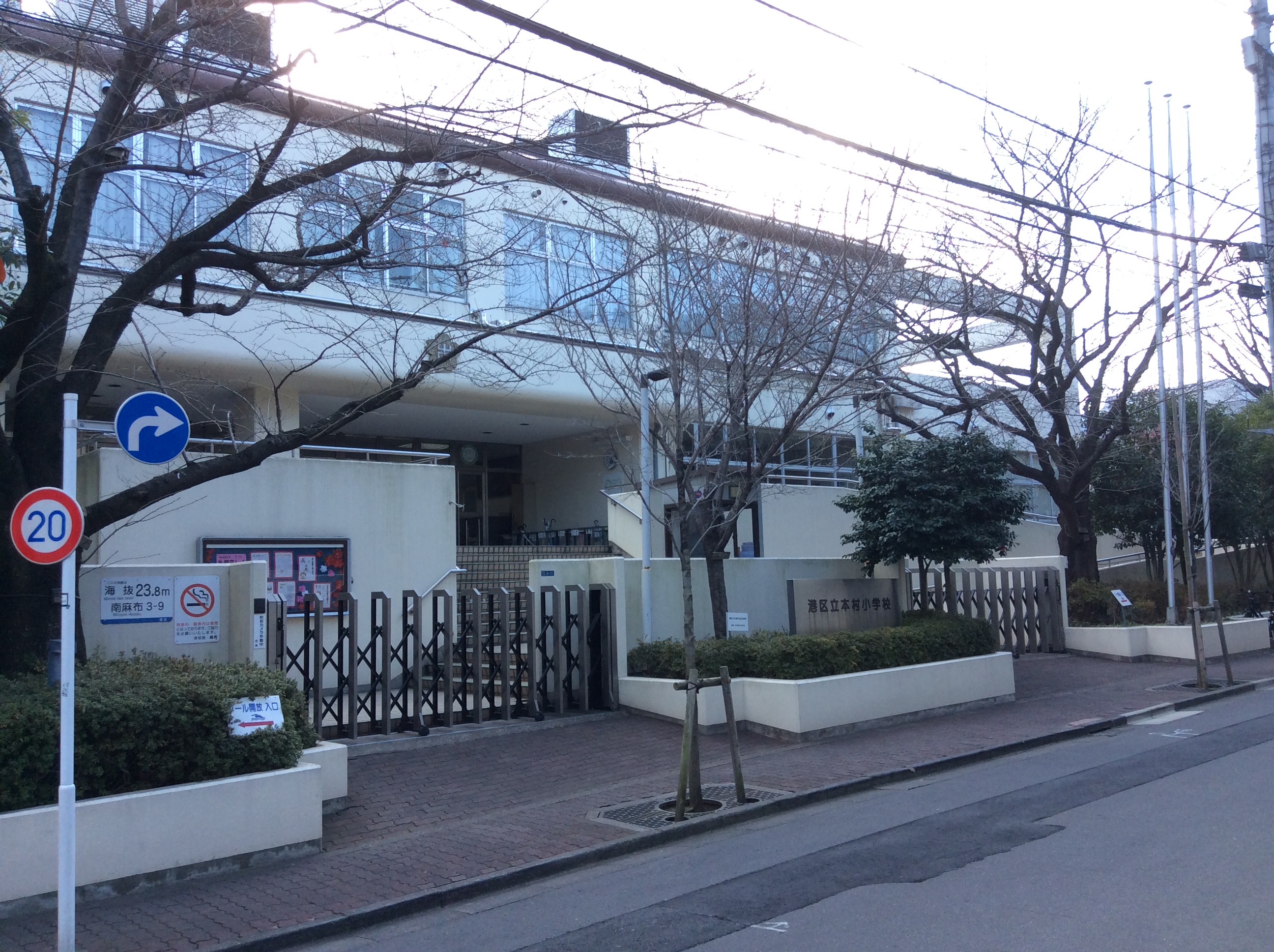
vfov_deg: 44.1
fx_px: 1176
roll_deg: +1.4
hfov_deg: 56.9
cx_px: 637
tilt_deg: +3.9
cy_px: 476
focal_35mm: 32
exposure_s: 1/198
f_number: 2.4
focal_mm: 3.3
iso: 32
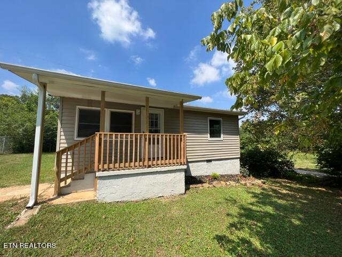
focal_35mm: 13
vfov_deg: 89.9
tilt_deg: +3.9
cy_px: 128
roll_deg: +2.3
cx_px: 171
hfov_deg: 106.2
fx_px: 128
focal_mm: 1.57
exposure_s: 1/1096
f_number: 1.8
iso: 32
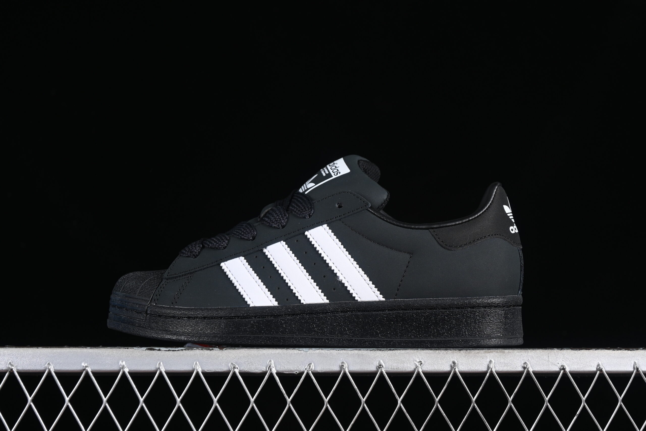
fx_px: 1346
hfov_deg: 27.0
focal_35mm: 75
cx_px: 323
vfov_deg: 18.2
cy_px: 216
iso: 160
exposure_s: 1/60
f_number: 6.3
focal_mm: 50
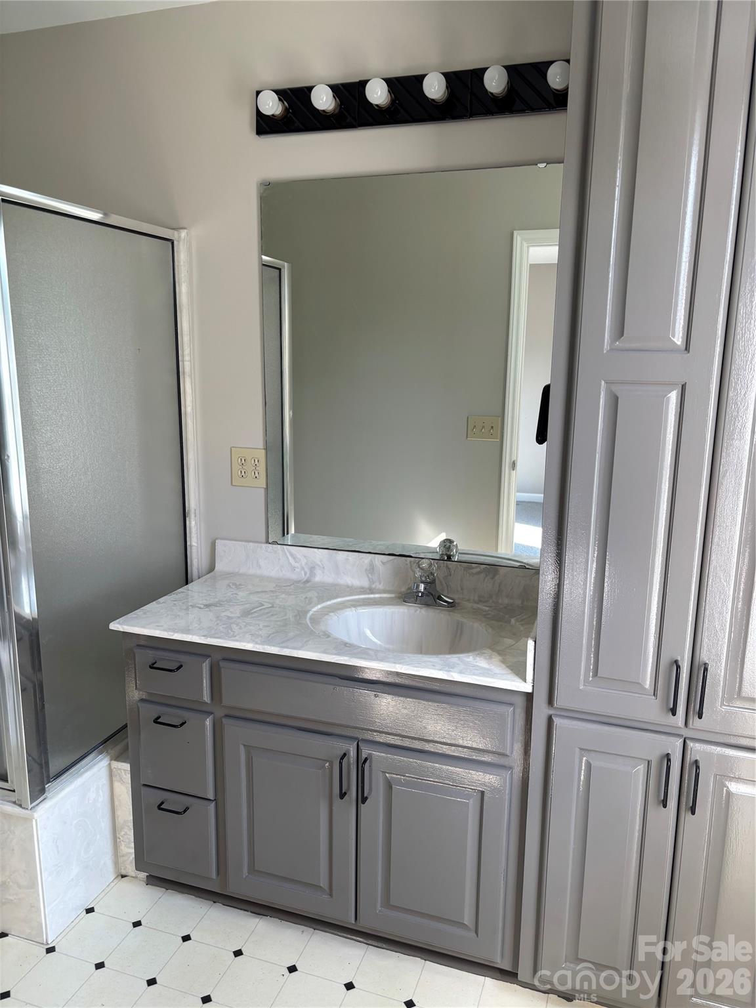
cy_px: 504
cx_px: 378
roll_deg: -1.2
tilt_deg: -11.0
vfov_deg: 67.3
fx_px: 757
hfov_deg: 53.1
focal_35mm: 26
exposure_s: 1/121
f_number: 1.6
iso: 50
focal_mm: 5.96
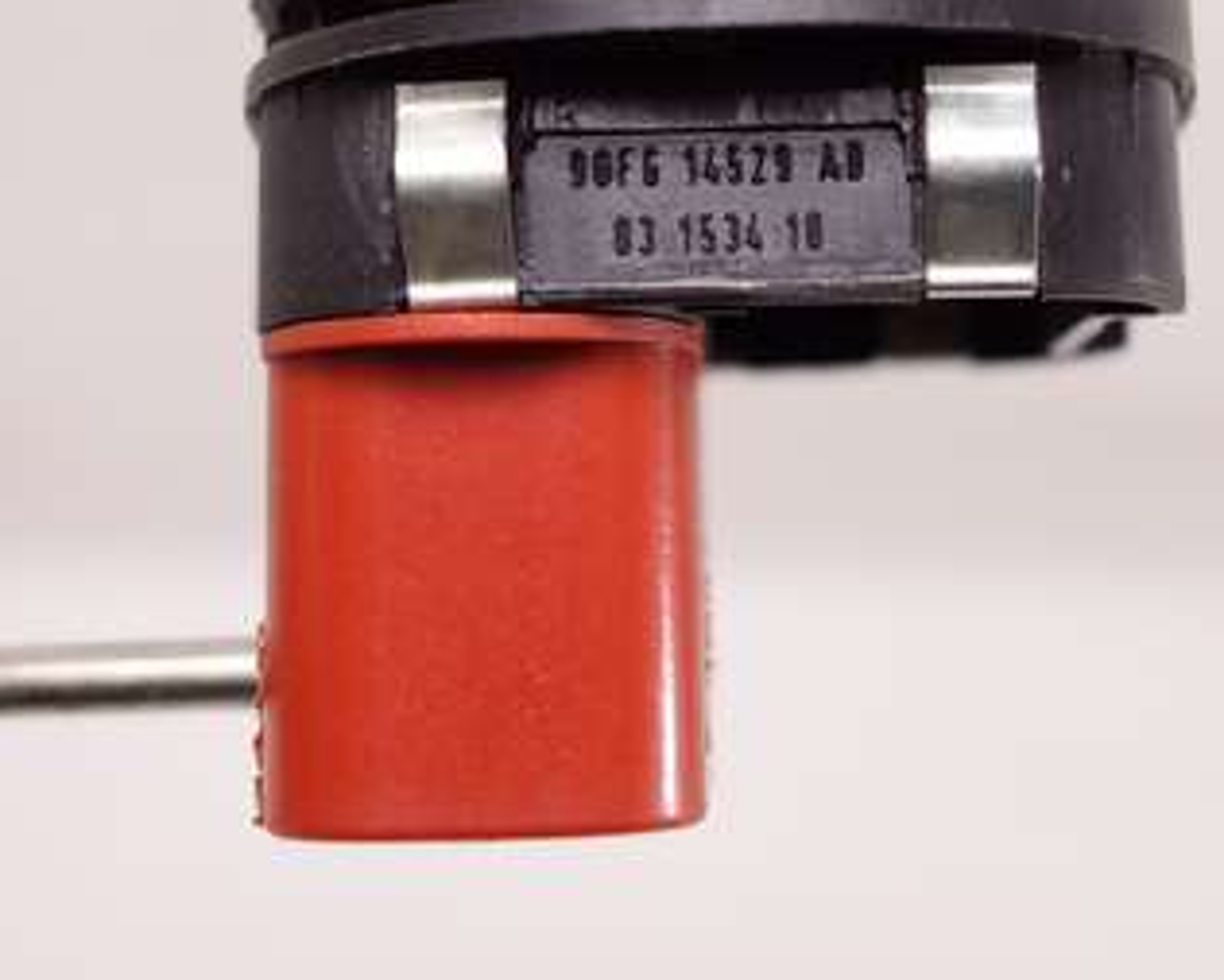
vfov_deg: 20.6
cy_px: 95
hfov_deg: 26.0
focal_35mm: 73
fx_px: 2645
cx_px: 682
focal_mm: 11.04
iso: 125
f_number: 2.2
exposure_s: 1/100
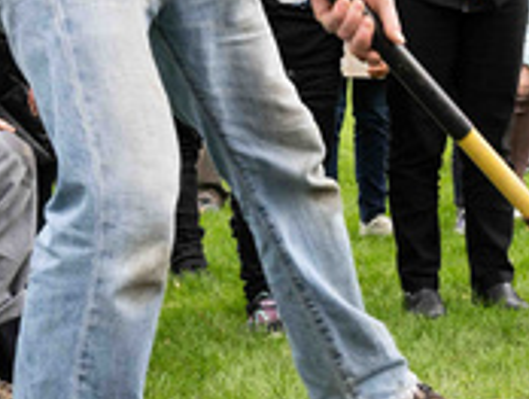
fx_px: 1882
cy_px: 161
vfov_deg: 12.1
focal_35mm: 123
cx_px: 900
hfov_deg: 14.4
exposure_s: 1/125
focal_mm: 29
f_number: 5.6
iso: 400
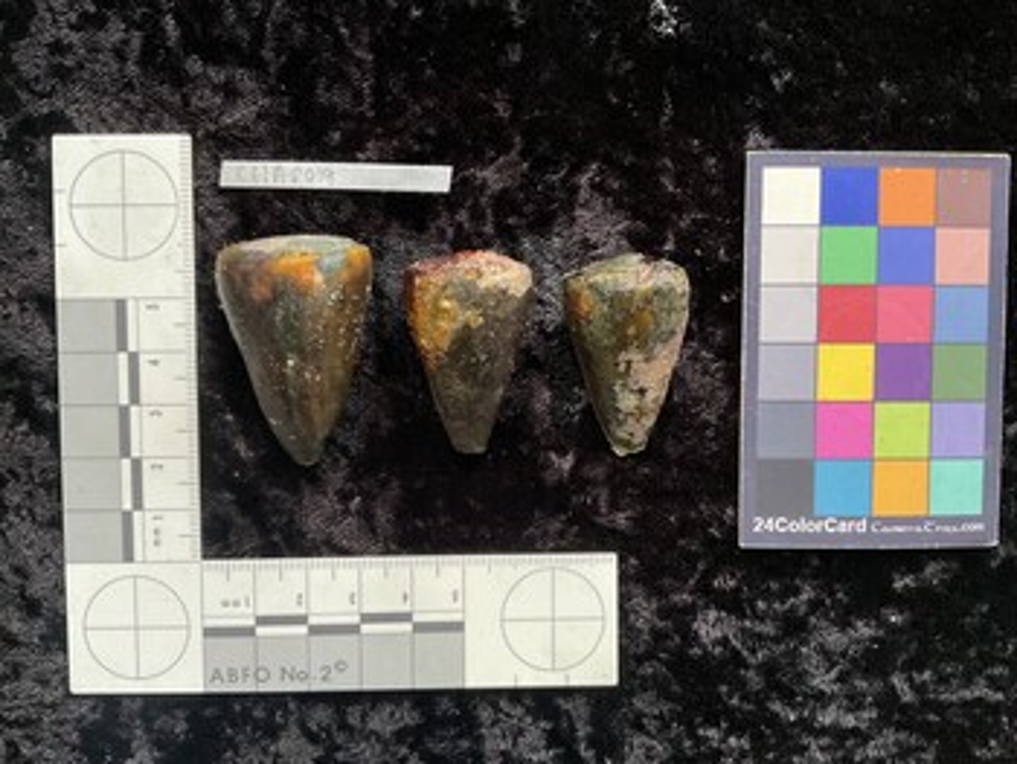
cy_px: 382
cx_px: 508
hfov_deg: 61.6
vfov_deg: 48.3
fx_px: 853
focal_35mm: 29
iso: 160
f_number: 1.8
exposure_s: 1/60
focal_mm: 3
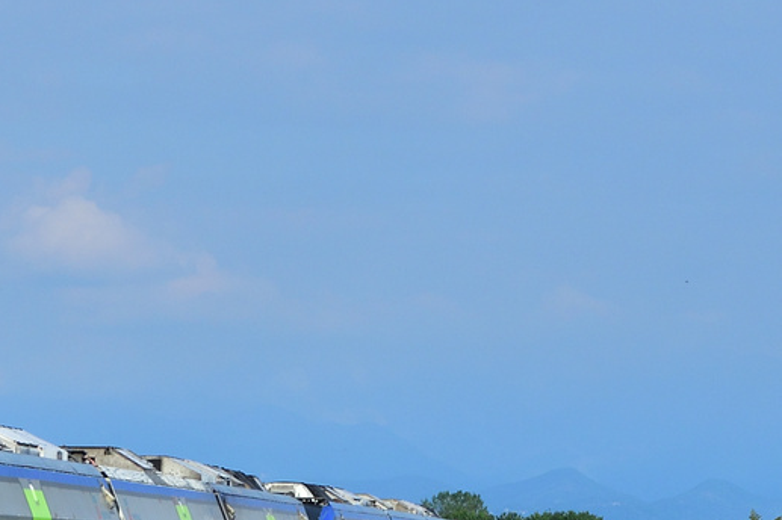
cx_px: 274
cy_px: 506
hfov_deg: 9.2
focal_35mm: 223
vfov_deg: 6.1
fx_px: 4841
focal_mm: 40
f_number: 7.1
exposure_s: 1/800
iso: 200
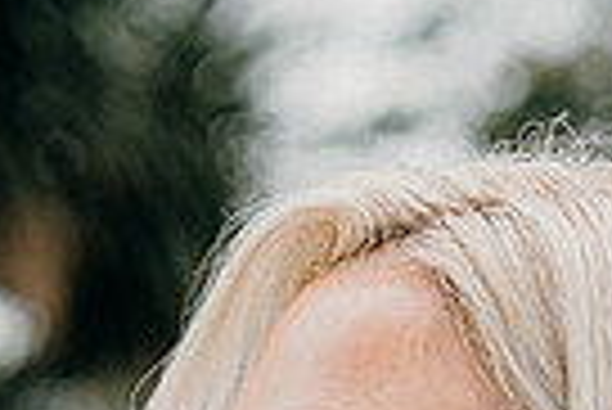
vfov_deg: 3.5
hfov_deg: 5.3
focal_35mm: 389
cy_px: 800
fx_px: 6620
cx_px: -32
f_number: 3.5
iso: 200
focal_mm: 61
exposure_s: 1/250
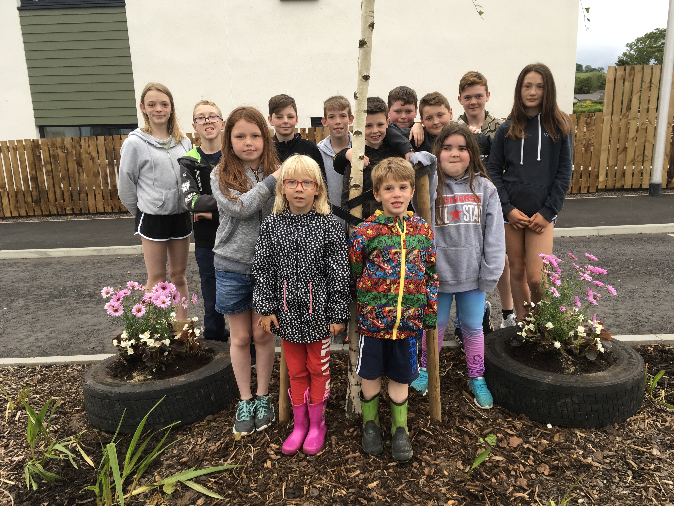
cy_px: 253
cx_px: 337
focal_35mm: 29
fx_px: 565
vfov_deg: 48.2
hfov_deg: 61.7
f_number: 2.2
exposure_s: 1/100
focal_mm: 4.15
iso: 25
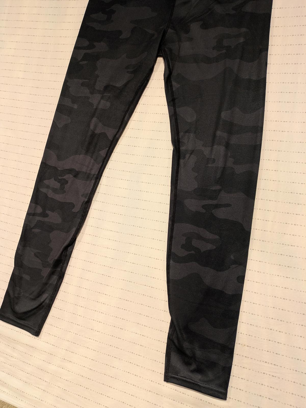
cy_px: 204
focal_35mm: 25
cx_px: 153
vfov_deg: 69.4
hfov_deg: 54.9
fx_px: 295
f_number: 1.89
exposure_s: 1/60
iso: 273
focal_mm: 5.43
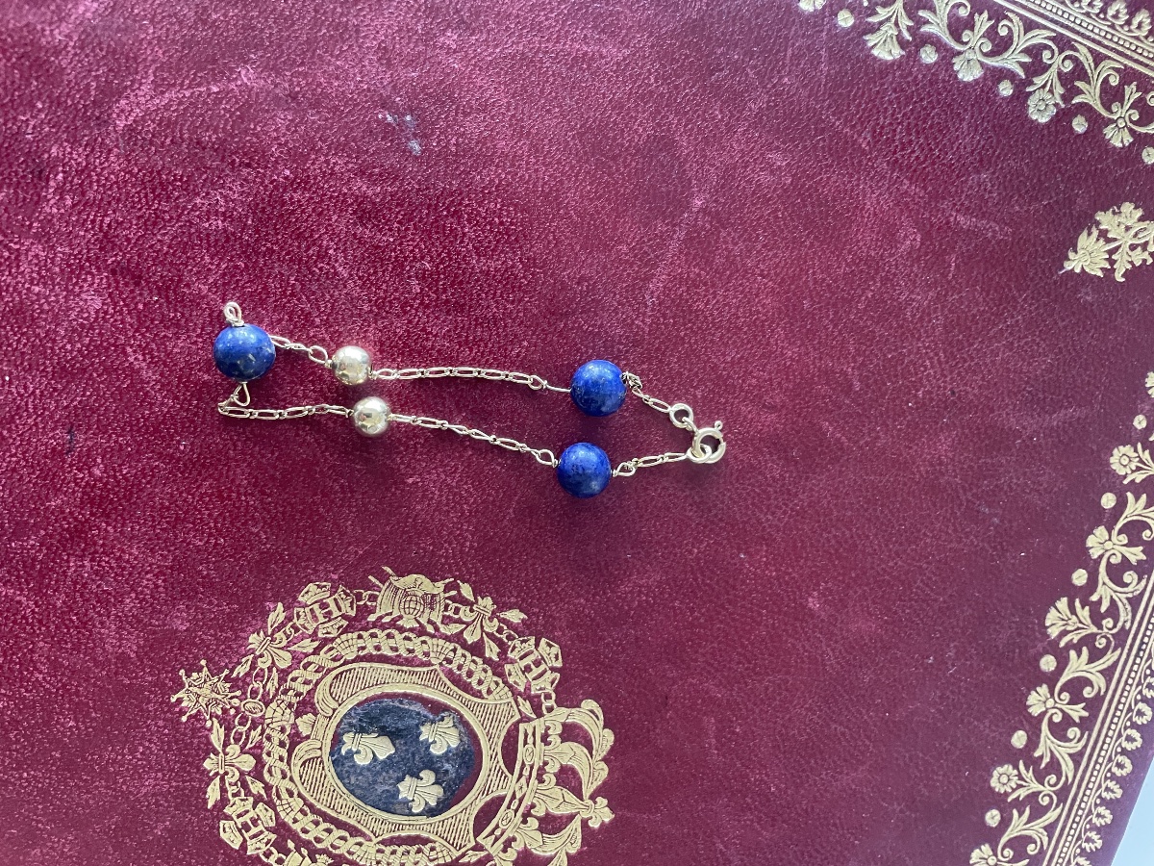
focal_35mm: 26
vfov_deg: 53.1
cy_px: 433
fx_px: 867
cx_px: 577
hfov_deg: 67.3
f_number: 1.6
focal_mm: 4.2
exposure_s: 1/58
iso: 500
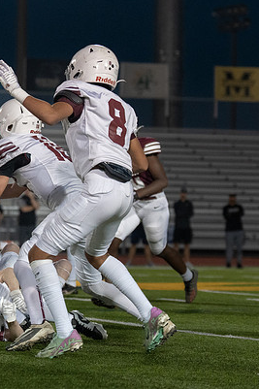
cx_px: -7
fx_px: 2430
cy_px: 189
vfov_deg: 9.2
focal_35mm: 225
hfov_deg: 6.1
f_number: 2.8
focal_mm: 90
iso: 1250
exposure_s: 1/1000
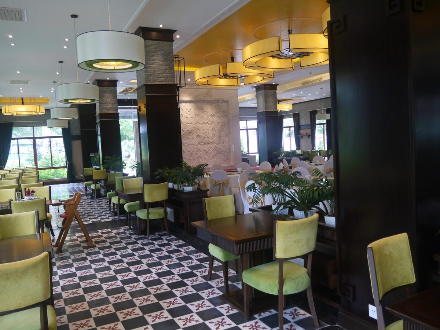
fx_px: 356
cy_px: 165
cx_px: 220
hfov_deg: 63.4
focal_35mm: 28
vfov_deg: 49.7
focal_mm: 14
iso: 640
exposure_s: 1/125
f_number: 3.5
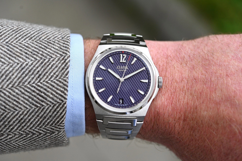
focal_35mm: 60
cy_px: 80
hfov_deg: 33.4
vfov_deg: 22.6
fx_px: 403
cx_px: 121
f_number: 5.6
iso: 400
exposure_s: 1/640
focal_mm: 60
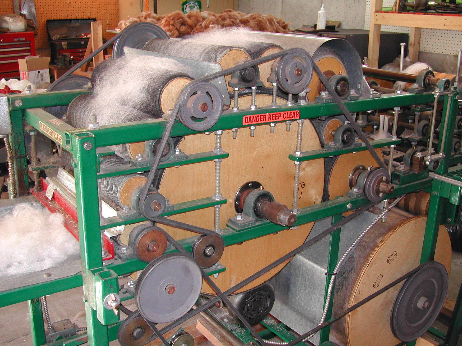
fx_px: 507
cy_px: 173
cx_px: 231
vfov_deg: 37.7
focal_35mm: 38
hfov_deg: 49.0
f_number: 2.8
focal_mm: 8
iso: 100
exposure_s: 1/30
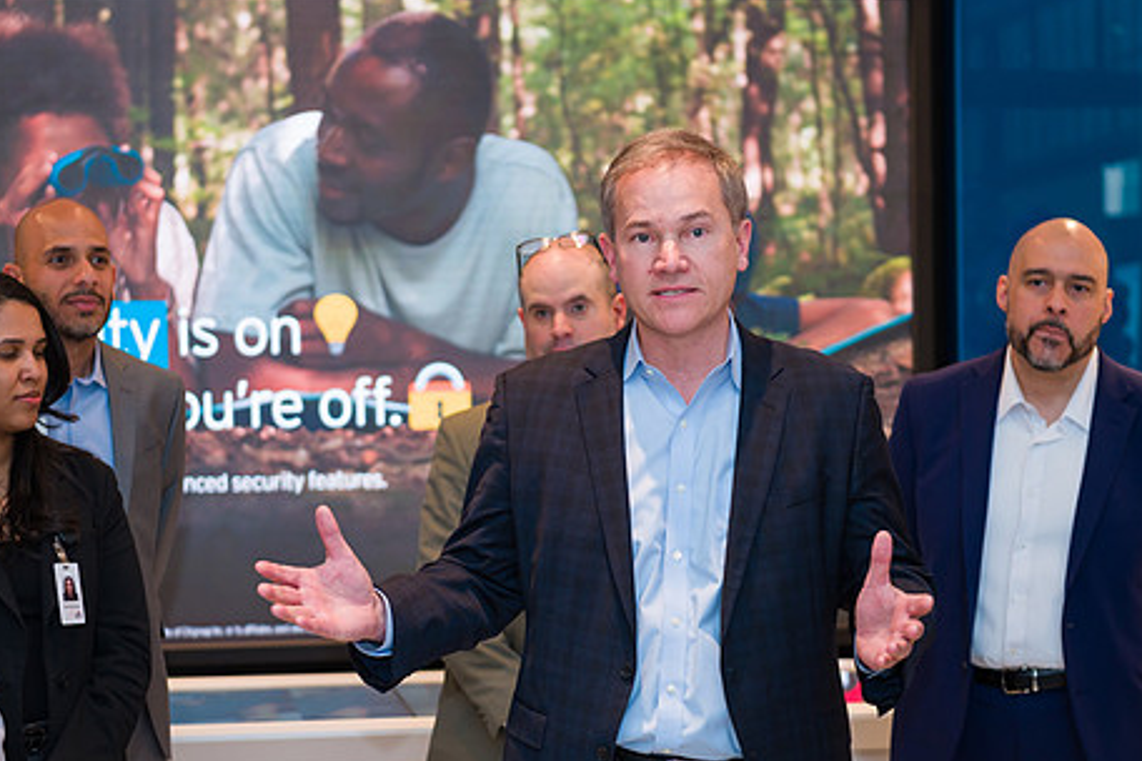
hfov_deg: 22.9
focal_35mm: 89
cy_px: 451
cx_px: 611
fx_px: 2823
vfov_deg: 15.3
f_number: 4
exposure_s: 1/200
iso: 800
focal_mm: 70
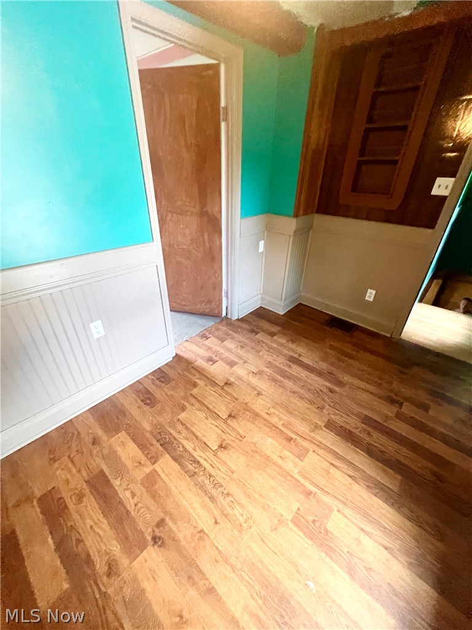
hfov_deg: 89.9
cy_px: 315
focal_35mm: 13
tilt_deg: -31.1
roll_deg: -0.5
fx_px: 236
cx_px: 236
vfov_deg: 106.2
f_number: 1.8
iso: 800
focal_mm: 1.57
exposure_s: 1/60
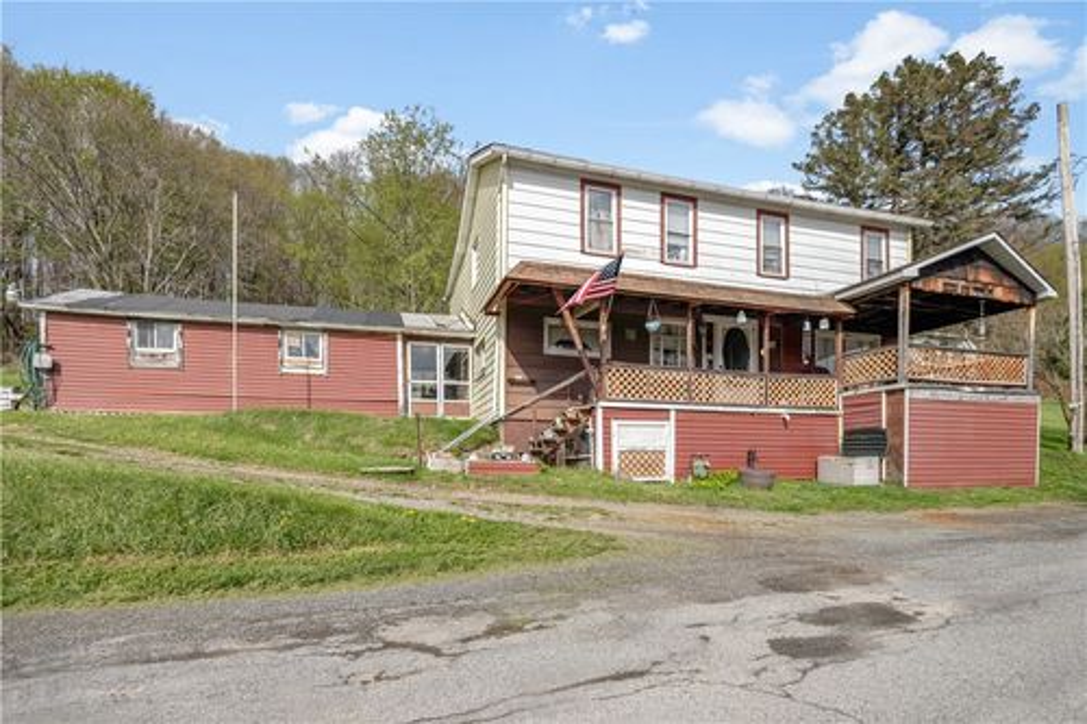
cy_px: 362
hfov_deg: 96.8
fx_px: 483
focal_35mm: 16
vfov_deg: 73.7
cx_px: 544
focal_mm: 16
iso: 100
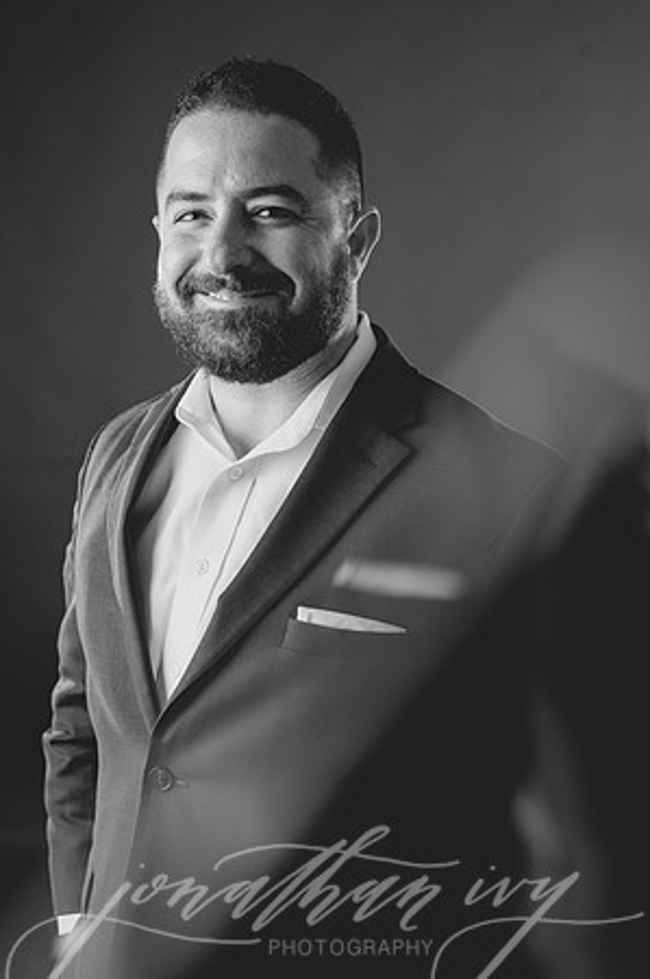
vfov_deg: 39.6
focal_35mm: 50
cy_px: 490
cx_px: 325
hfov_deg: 26.9
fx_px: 1357
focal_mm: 50
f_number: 5
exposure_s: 1/200
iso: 100
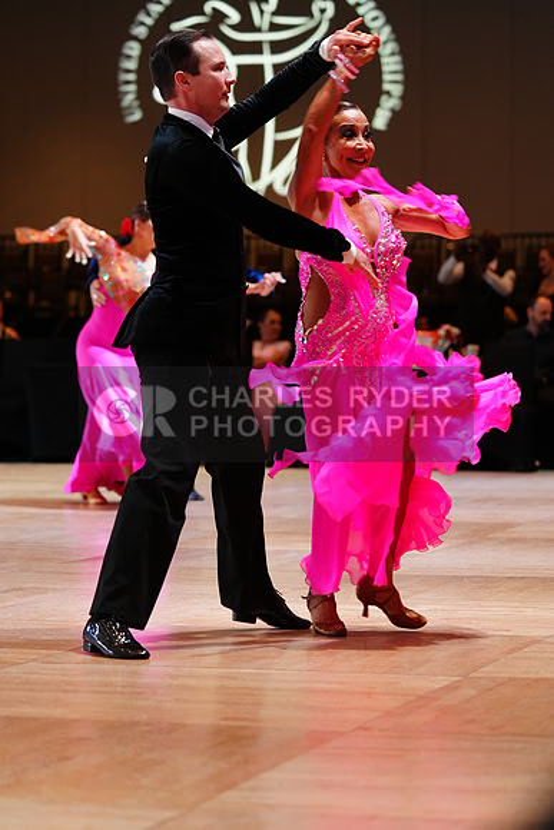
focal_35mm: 129
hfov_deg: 10.6
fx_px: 2976
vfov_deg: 15.9
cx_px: 277
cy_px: 415
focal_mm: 129
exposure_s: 1/250
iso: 2500
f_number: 4
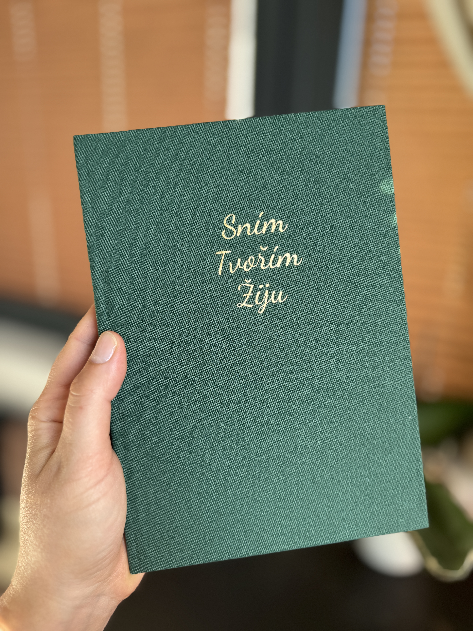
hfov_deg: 56.8
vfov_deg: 71.6
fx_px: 437
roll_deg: -1.9
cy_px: 316
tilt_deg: -20.1
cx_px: 236
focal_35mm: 24
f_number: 1.78
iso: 100
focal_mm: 6.76
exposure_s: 1/121
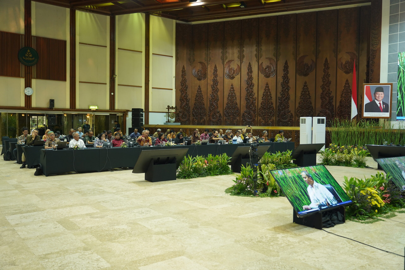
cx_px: 202
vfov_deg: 42.3
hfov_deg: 60.3
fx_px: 349
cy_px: 135
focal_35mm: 31
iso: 1250
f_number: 2.8
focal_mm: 31
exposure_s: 1/100
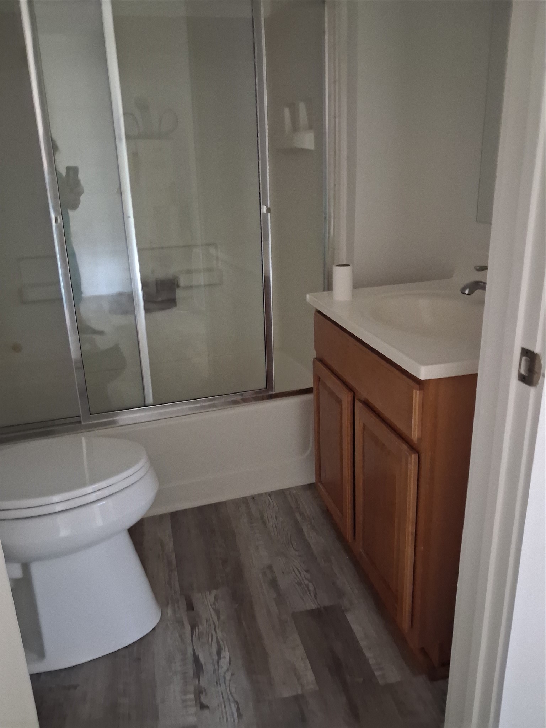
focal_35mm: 27
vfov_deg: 65.3
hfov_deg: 51.4
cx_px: 273
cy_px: 364
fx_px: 568
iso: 2000
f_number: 1.8
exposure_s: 1/8
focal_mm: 4
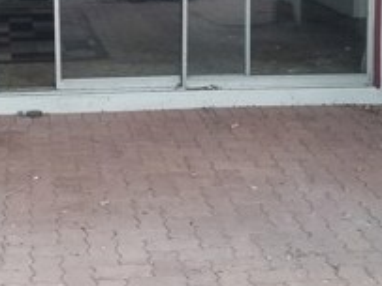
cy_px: -70
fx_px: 904
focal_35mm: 82
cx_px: 111
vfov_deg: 17.1
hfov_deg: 23.7
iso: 125
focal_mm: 4.3
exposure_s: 1/60
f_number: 1.7
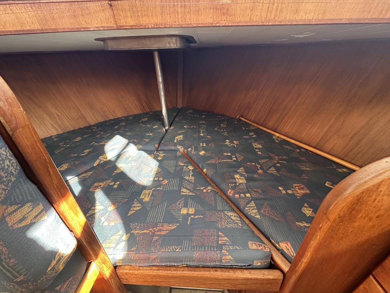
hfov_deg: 102.1
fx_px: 158
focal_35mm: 14
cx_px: 195
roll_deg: +1.7
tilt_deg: -25.8
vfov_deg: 85.7
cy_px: 146
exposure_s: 1/70
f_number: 2.2
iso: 320
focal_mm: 2.22
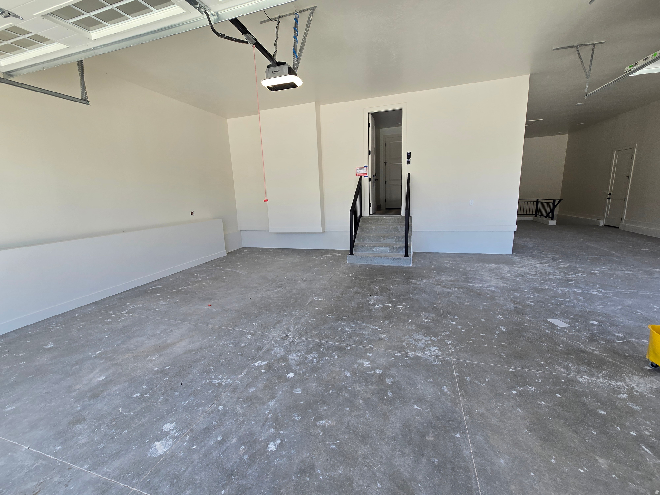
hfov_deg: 106.2
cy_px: 248
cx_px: 330
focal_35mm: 13
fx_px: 248
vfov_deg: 89.9
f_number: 2.2
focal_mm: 2.2
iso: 50
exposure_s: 1/192
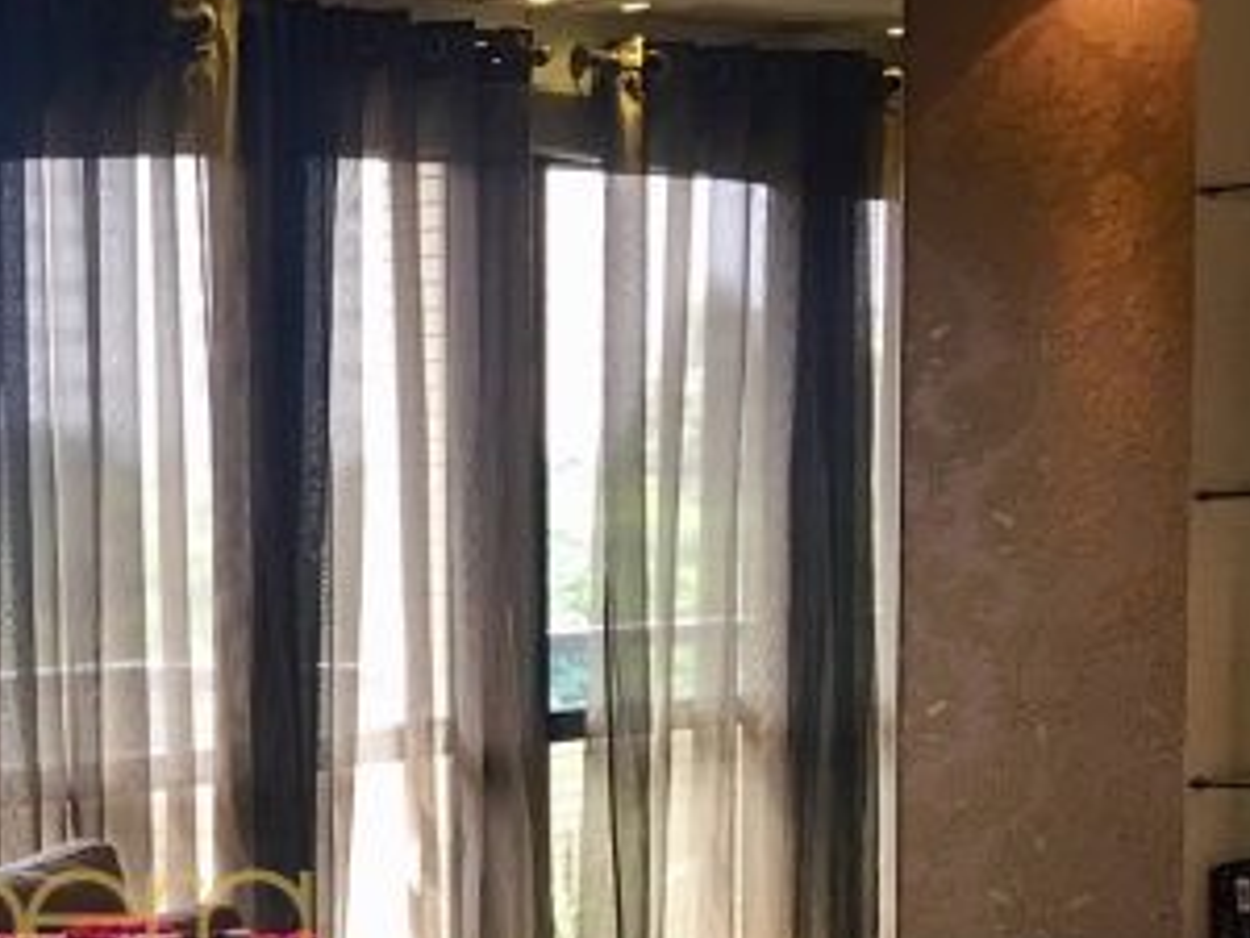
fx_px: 3575
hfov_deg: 18.9
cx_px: -183
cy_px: 996
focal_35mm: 99
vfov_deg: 14.6
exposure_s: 1/30
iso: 40
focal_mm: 4.15
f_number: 2.2
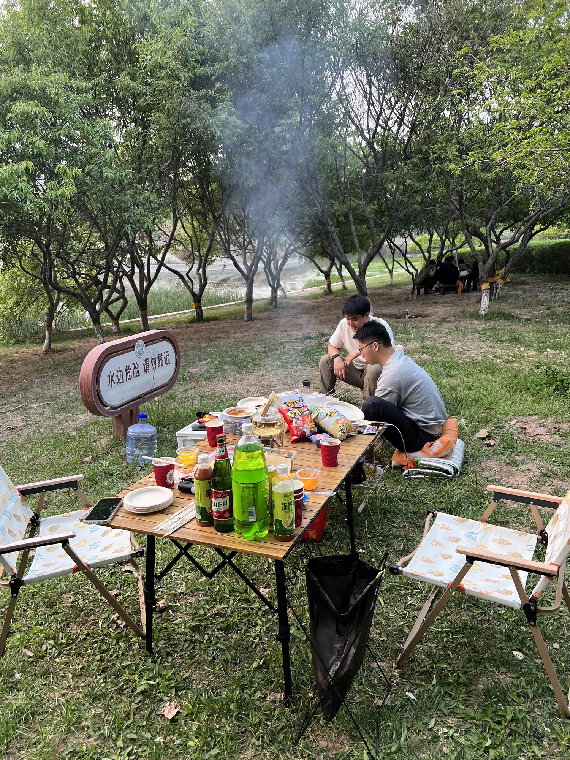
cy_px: 380
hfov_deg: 53.1
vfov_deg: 67.3
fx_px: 571
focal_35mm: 26
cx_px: 285
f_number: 1.5
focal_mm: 5.7
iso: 125
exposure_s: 1/121
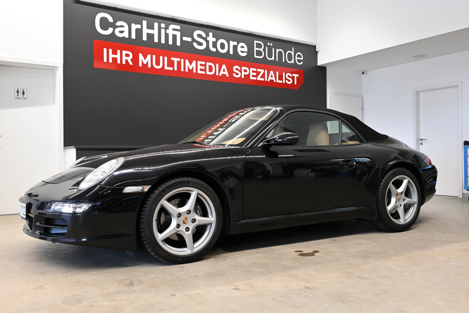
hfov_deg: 58.3
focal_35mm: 32
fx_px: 420
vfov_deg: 40.8
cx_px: 234
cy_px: 156
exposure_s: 1/40
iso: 1600
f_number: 10
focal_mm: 21.5
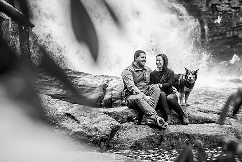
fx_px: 652
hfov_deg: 21.0
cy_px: 90
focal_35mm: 97
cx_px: 131
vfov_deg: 14.1
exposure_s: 1/320
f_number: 2.8
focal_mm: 85
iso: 800
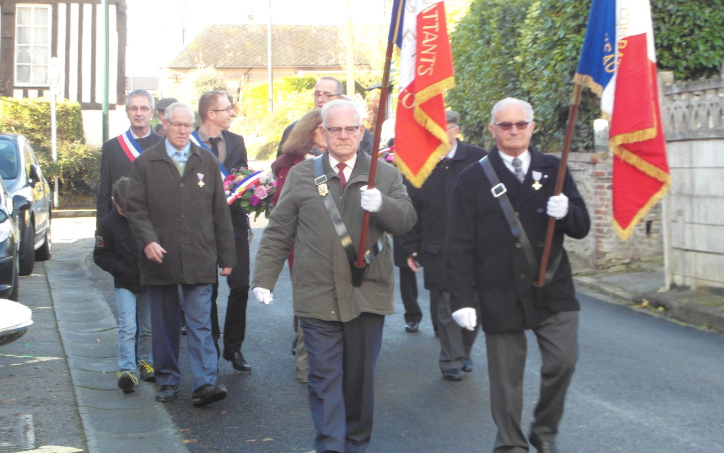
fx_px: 2190
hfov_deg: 18.8
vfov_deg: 11.8
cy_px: 253
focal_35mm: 111
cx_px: 364
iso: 200
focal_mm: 17
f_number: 4.4
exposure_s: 1/60
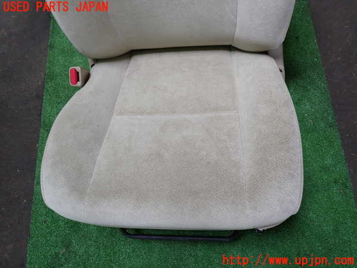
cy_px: 134
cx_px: 178
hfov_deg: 60.0
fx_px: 309
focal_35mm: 30
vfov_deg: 46.8
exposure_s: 1/60
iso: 100
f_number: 2.3
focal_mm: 5.4
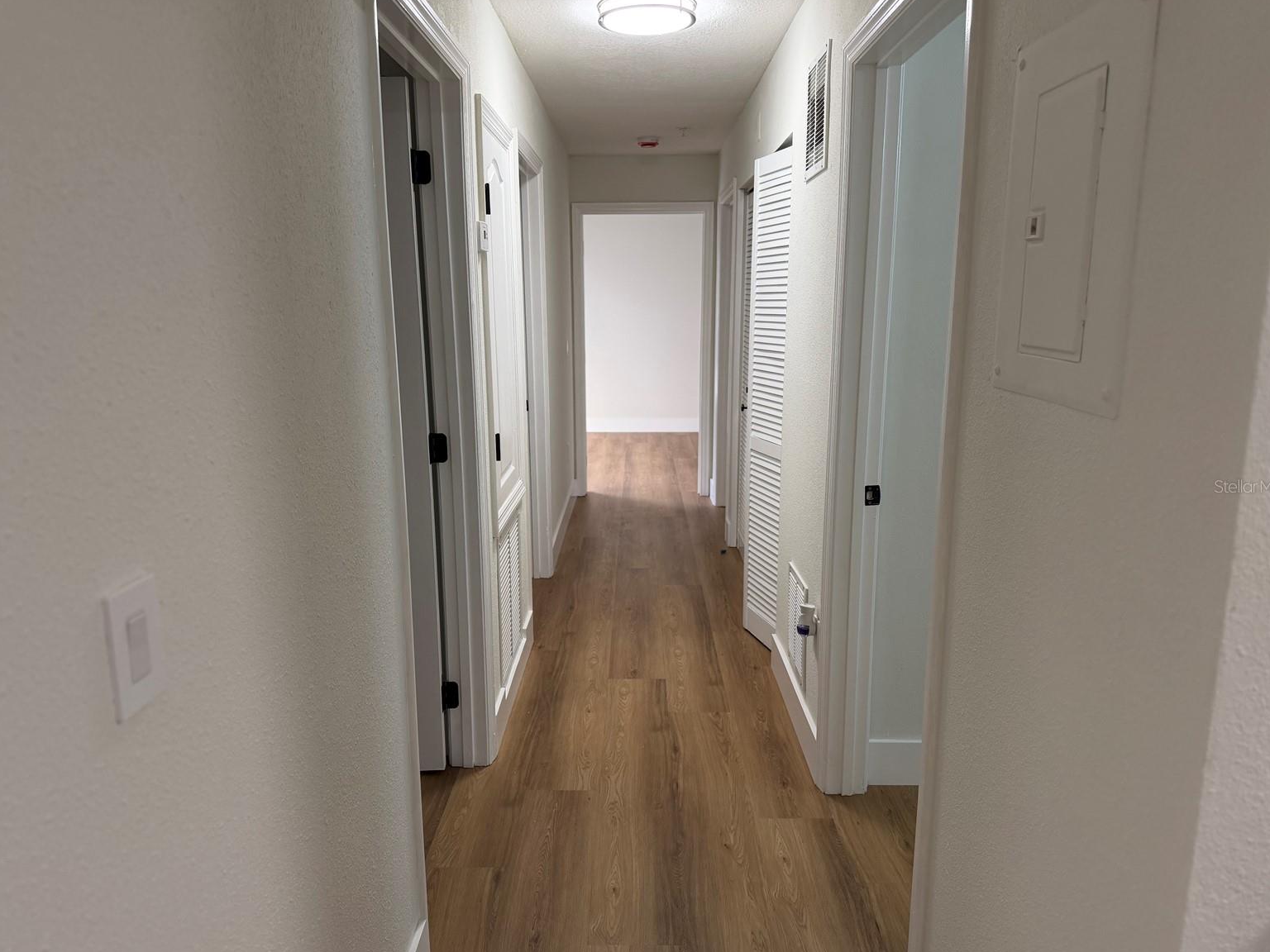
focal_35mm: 25
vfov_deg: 54.9
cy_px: 486
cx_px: 631
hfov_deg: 69.4
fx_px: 917
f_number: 1.78
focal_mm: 6.76
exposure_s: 1/120
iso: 200
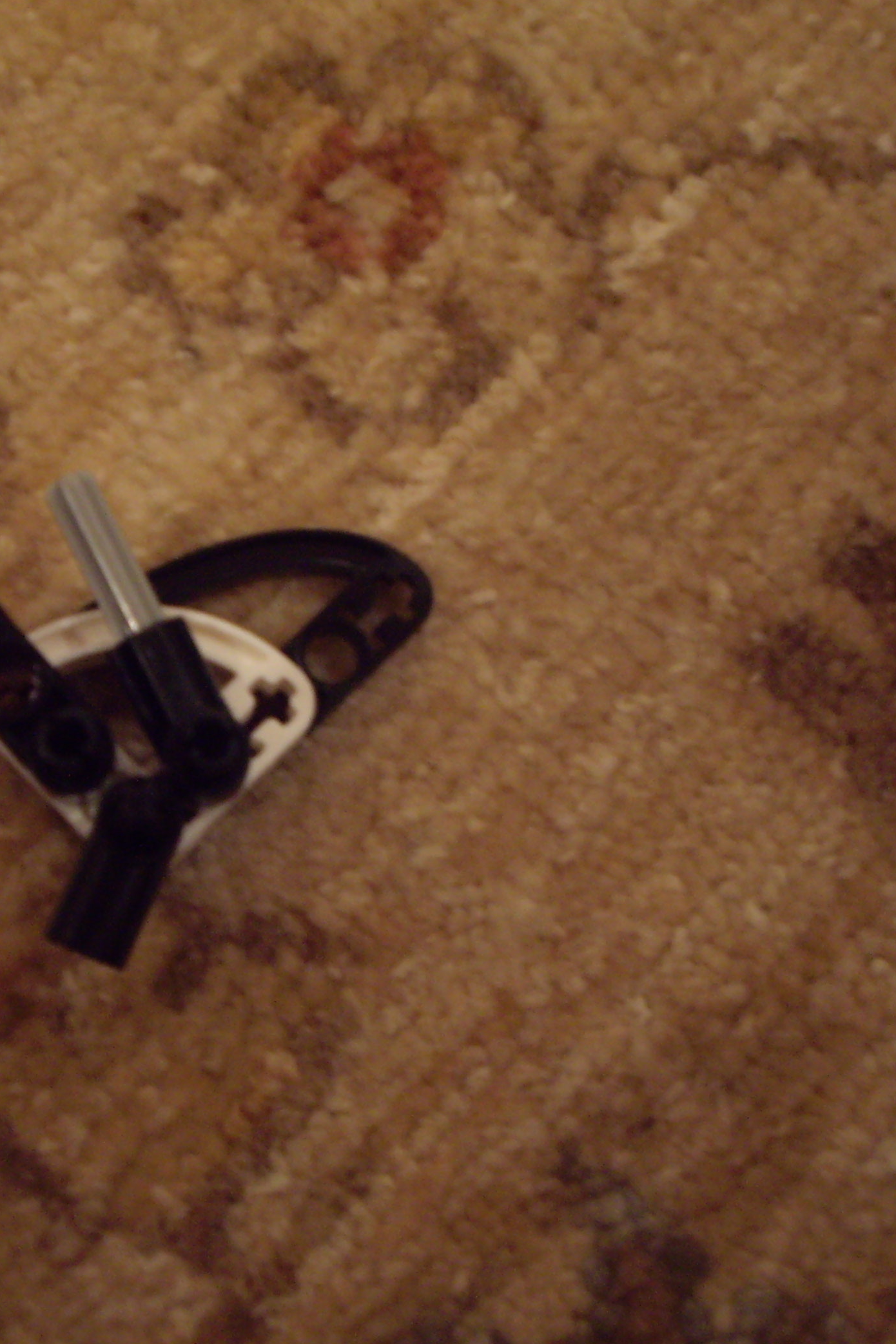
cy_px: 667
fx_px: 2465
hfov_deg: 20.5
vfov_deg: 30.5
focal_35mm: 66
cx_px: 244
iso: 200
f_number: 3
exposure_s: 1/4
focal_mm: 7.6
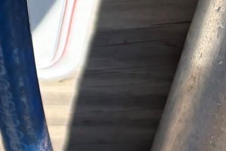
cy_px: -153
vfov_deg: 9.2
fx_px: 879
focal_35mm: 140
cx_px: -216
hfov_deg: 12.9
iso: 50
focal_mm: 5.96
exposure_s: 1/3125
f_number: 1.6
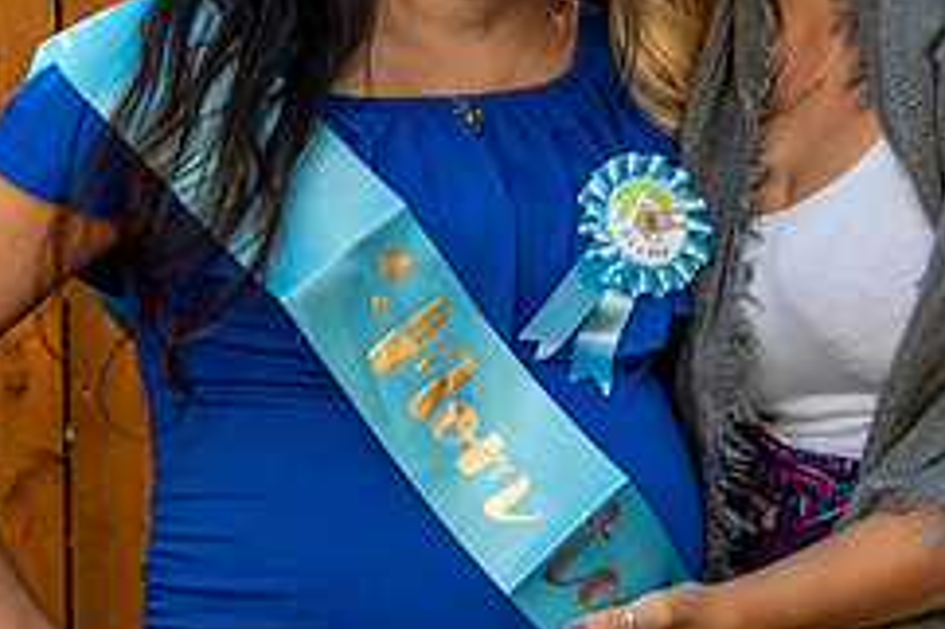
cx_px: 617
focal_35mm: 120
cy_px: 178
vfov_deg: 11.4
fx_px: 3148
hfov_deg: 17.0
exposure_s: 1/320
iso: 125
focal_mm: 50
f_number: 4
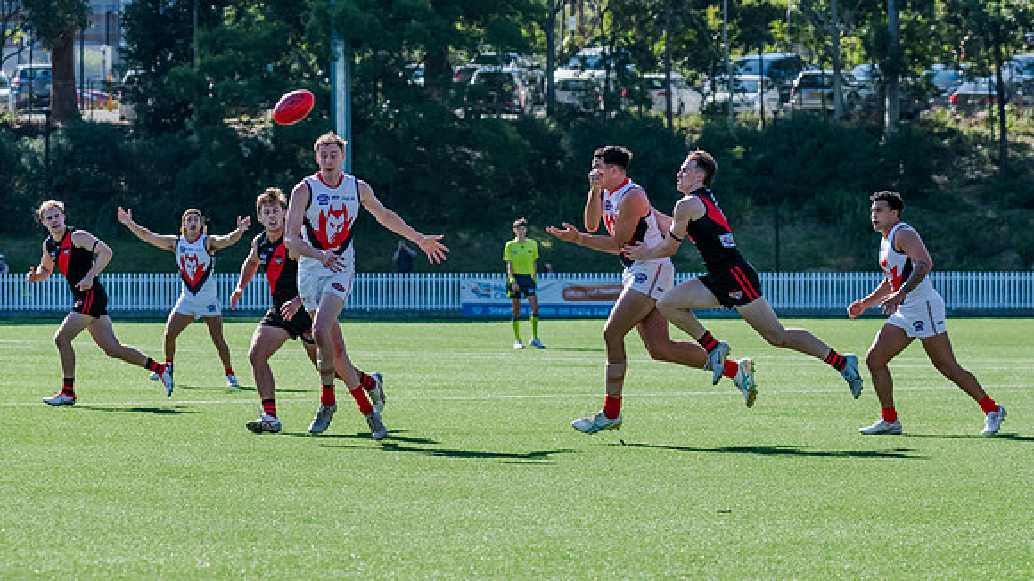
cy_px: 287
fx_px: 4893
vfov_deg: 6.8
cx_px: 518
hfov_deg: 12.1
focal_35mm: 178
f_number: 7.1
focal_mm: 170
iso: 800
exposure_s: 1/1600
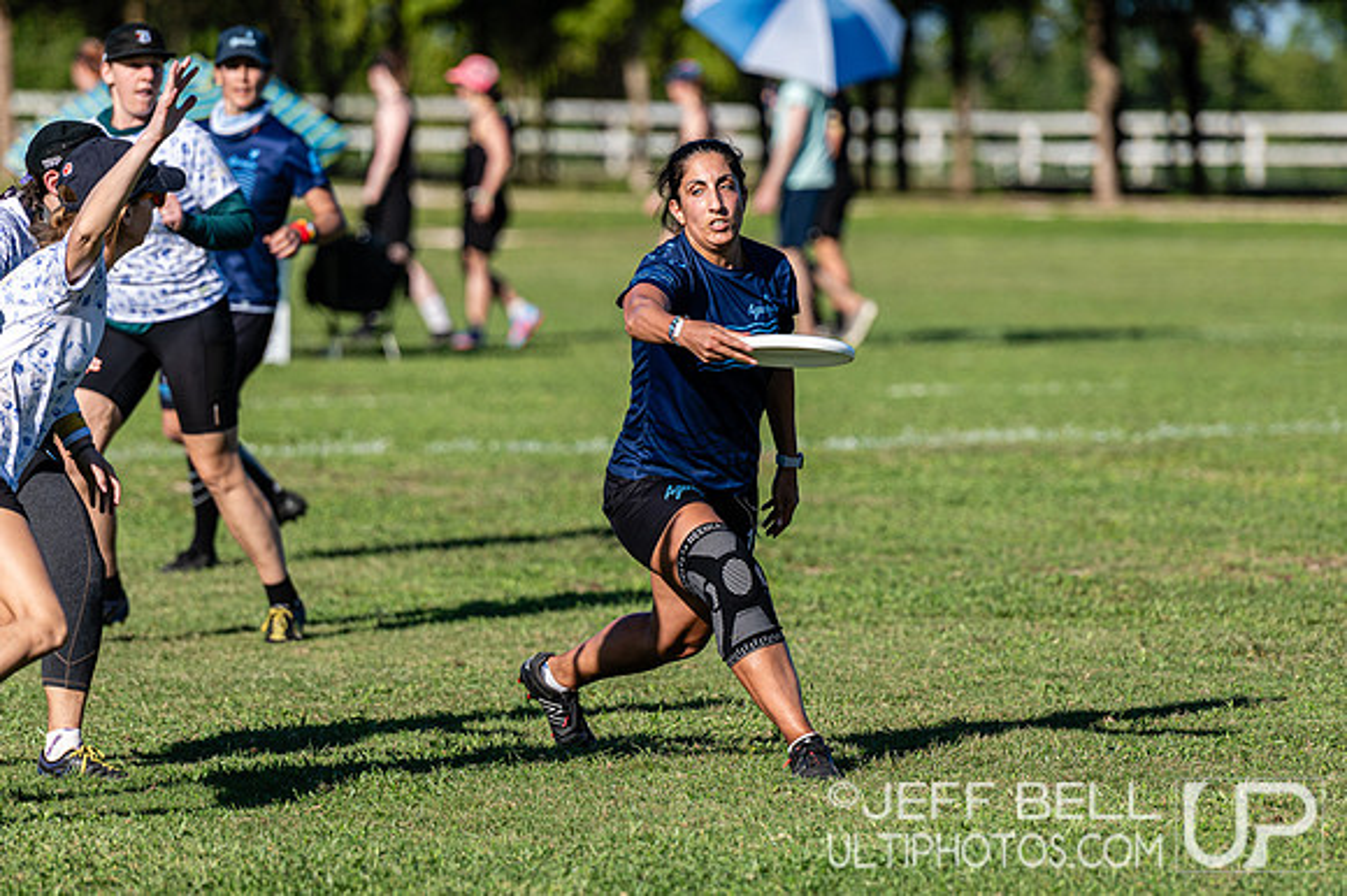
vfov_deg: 4.6
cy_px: 448
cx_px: 674
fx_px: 11218
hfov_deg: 6.9
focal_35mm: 300
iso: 100
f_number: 3.2
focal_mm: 200
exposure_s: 1/1250
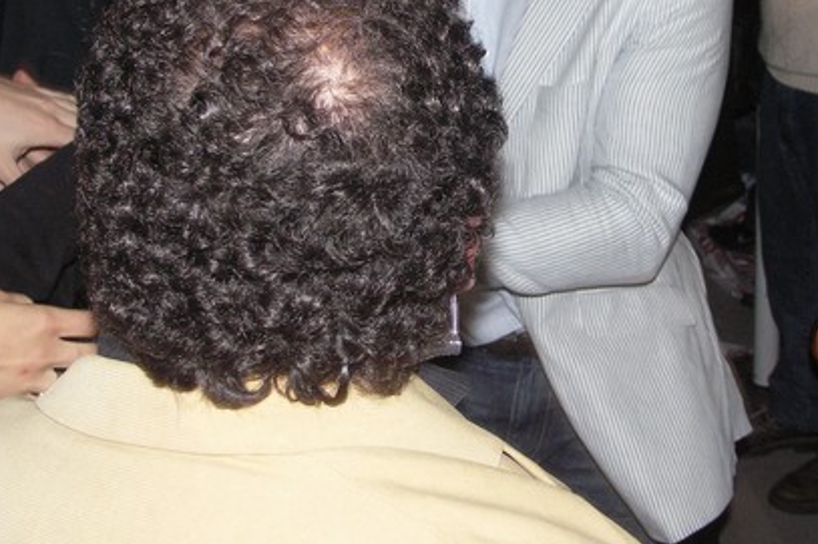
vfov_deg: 35.9
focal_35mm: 36
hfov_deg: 52.8
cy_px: 124
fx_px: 818
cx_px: 490
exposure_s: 1/50
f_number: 2.8
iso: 200
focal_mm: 8.3
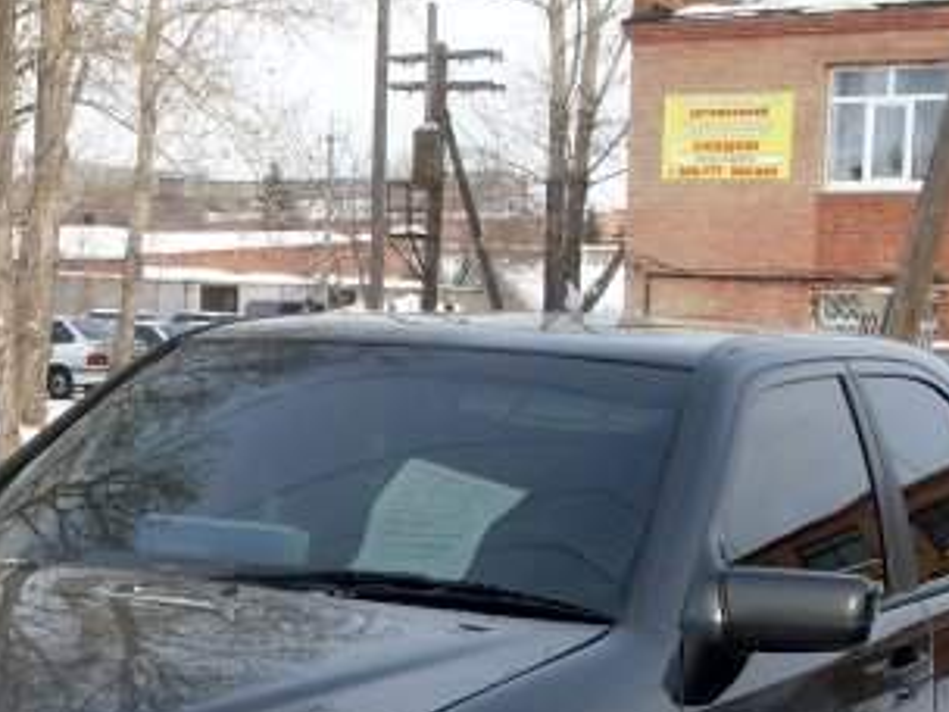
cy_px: 734
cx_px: 234
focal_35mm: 80
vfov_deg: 17.9
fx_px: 2193
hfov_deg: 24.1
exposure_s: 1/90
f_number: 8.4
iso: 80
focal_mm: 6.3
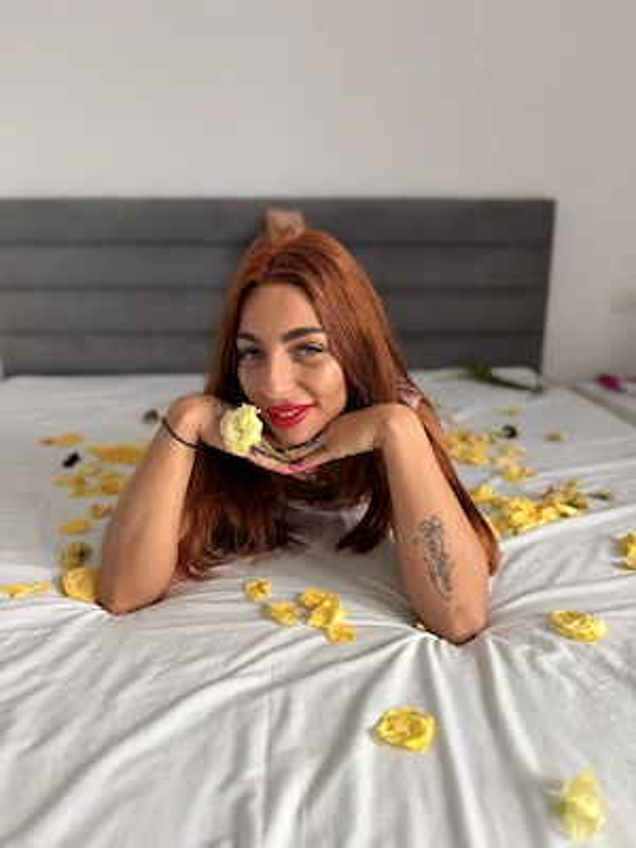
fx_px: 588
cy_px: 424
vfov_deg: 71.6
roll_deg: -0.6
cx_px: 318
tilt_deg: -15.5
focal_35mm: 24
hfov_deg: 56.8
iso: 160
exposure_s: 1/121
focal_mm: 6.76
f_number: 1.78
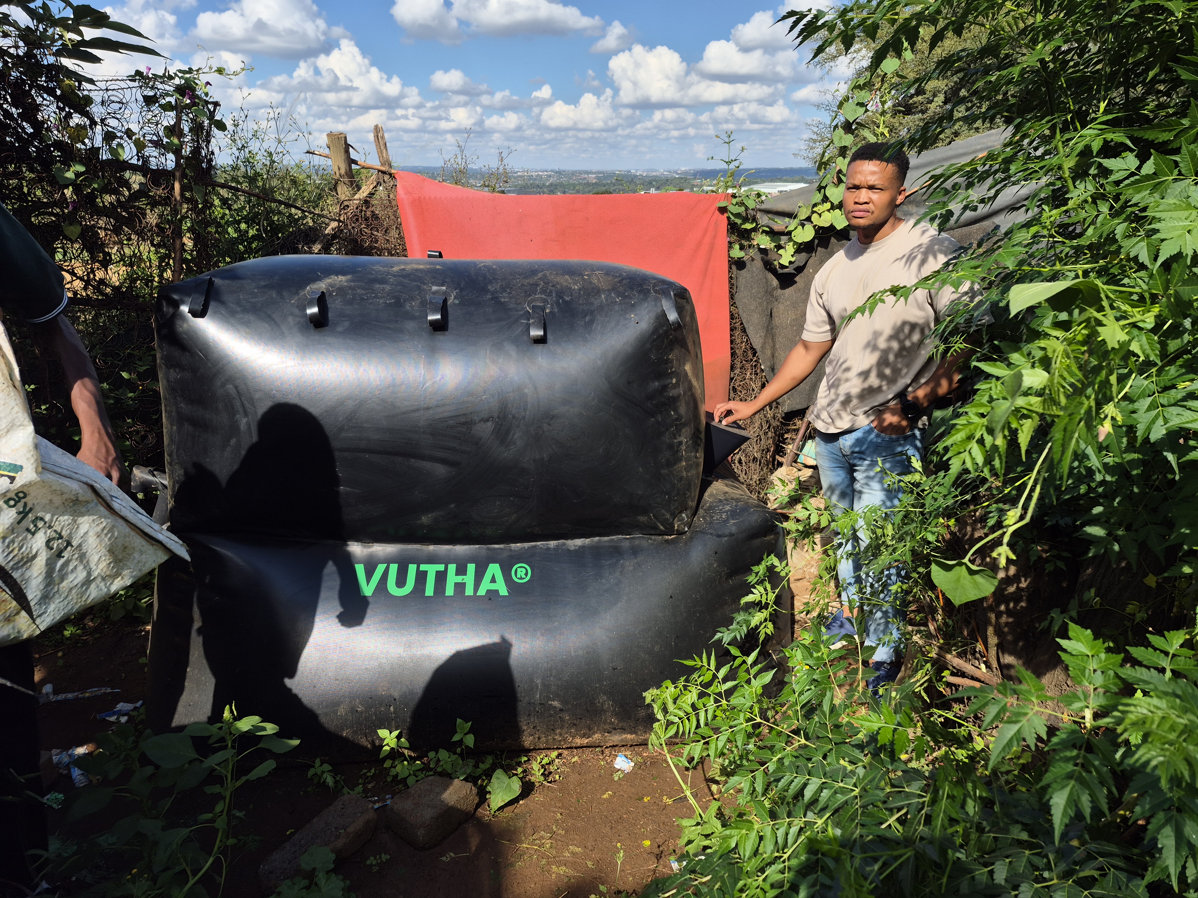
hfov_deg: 73.9
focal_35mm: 23
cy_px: 449
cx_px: 599
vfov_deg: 58.9
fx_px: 796
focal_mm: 5.4
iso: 25
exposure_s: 1/2240
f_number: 1.8
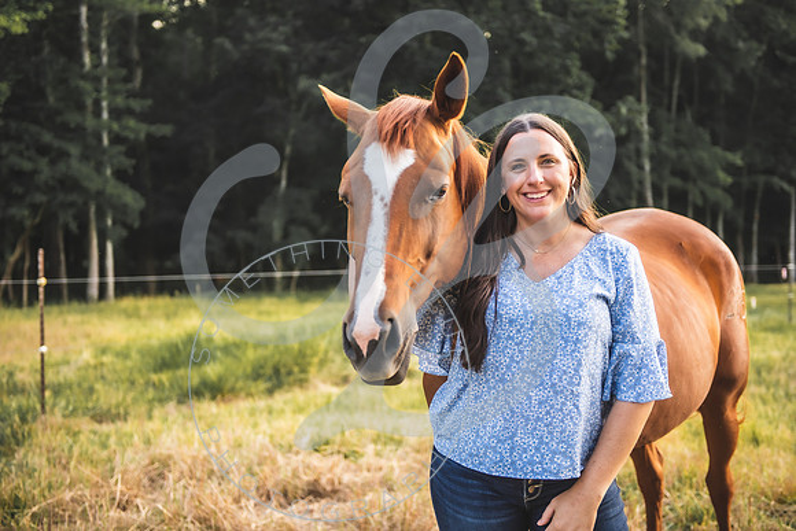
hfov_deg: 38.2
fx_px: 1150
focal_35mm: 52
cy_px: 266
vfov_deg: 26.0
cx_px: 398
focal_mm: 52
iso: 125
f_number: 2.8
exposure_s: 1/250
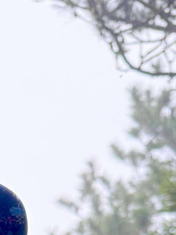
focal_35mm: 90
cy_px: 417
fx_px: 610
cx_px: -62
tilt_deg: +23.5
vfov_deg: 17.7
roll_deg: +1.7
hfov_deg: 15.5
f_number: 1.78
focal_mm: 6.76
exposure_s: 1/332
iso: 100
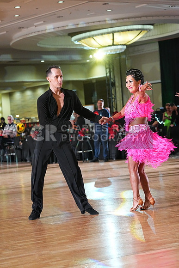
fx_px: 745
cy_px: 134
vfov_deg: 20.4
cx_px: 90
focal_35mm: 100
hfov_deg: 13.7
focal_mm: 100
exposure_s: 1/400
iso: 8000
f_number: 4.5
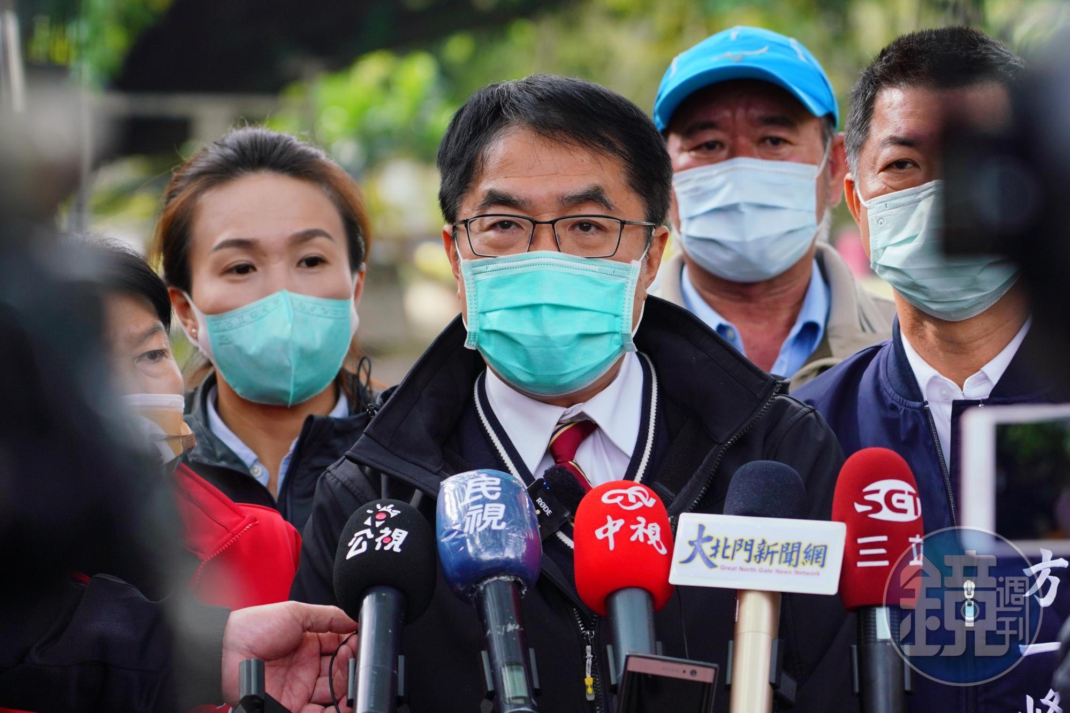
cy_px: 356
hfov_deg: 13.1
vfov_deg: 8.7
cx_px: 535
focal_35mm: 157
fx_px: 4666
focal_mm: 105
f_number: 4
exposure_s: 1/500
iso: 400
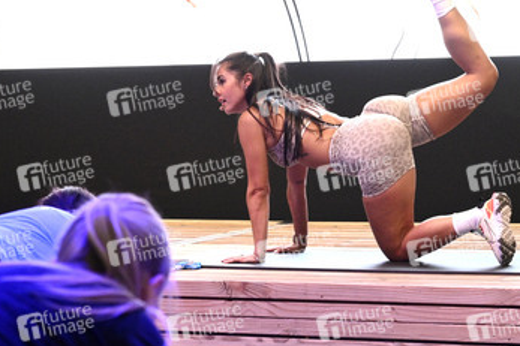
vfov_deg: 15.0
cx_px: 315
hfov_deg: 22.4
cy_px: 136
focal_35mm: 91
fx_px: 1314
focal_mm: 70
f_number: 5.6
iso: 6400
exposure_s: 1/250
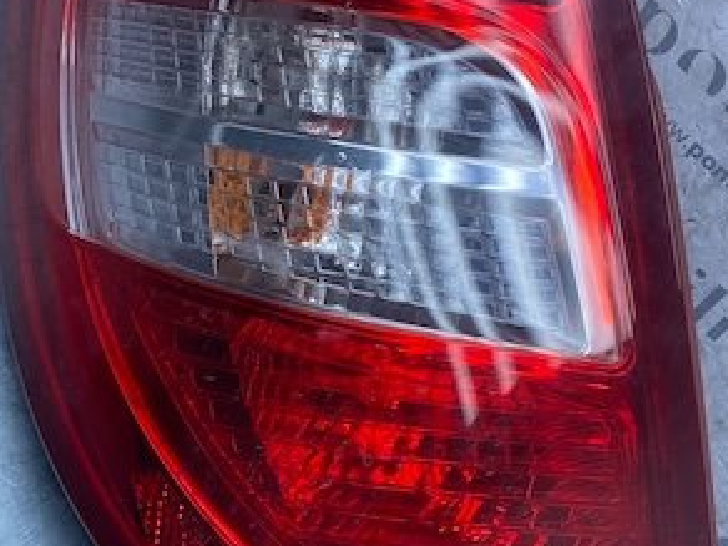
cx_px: 359
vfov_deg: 25.5
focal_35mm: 57
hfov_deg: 33.8
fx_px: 1199
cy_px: 364
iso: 32
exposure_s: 1/685
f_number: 1.8
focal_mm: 4.25
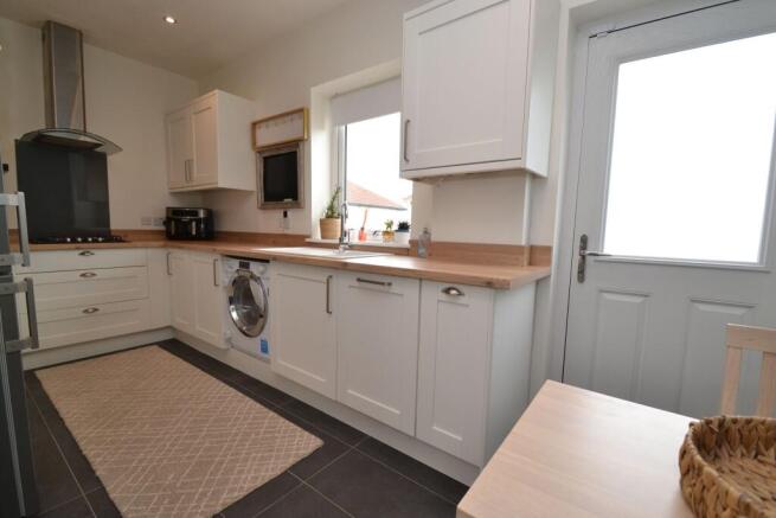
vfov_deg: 77.4
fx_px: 323
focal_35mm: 15
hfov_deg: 100.4
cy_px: 259
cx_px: 388
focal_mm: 10
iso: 400
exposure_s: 1/125
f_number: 5.6
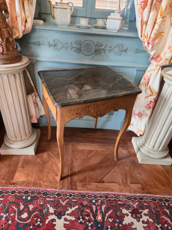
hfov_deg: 58.9
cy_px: 115
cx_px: 86
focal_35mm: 23
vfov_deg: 73.9
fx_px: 152
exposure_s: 1/50
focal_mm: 5.4
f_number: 1.8
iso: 320
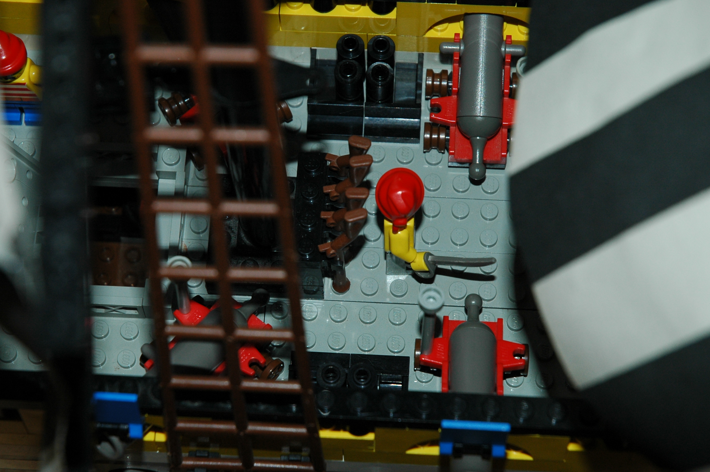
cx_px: 365
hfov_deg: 16.8
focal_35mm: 122
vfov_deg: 11.2
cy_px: 219
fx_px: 2404
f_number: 7.1
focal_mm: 70
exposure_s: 1/125
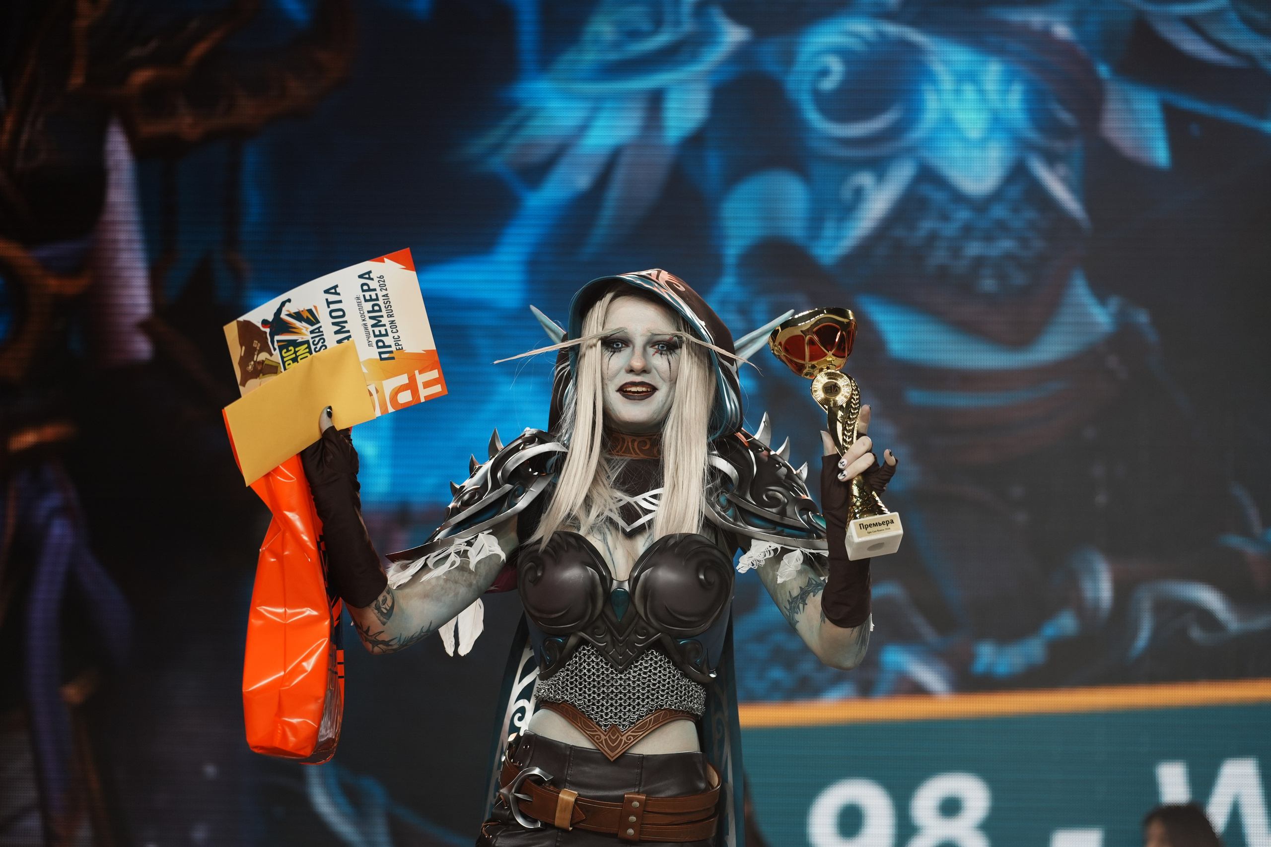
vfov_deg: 13.7
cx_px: 636
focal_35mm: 100
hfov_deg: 20.4
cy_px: 424
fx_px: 3530
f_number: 2.8
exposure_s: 1/1000
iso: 400
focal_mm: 100
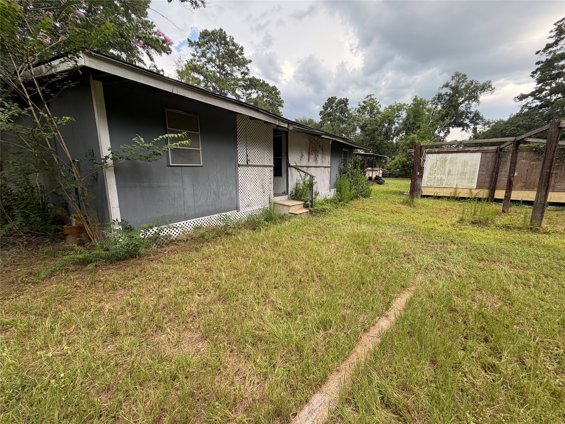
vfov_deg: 85.7
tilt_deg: -9.6
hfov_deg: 102.1
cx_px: 282
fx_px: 229
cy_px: 212
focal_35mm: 14
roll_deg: +0.6
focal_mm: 2.22
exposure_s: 1/250
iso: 40
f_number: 2.2
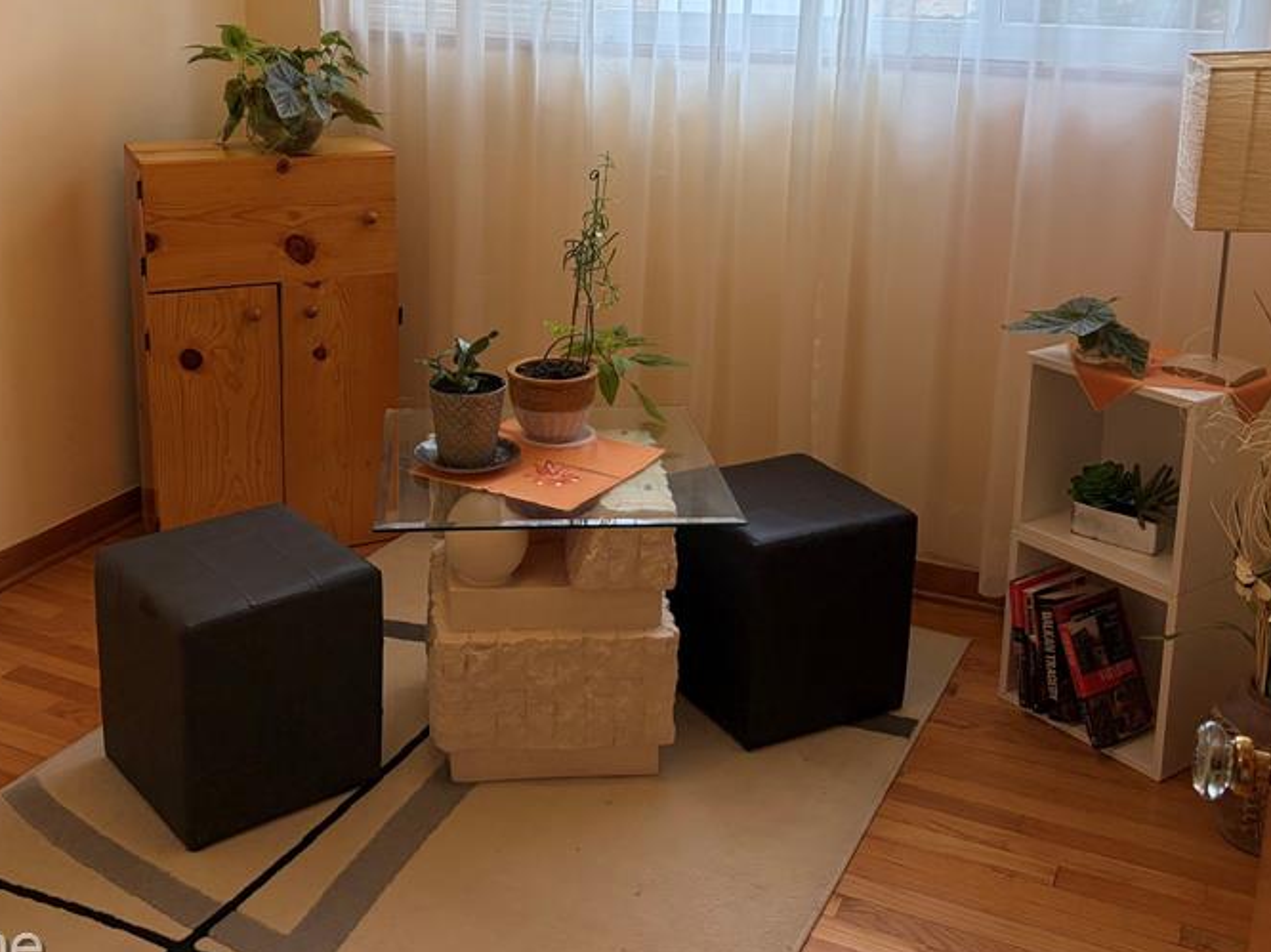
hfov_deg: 46.7
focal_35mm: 40
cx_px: 552
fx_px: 1468
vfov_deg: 35.3
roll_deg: -0.5
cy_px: 258
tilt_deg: -12.3
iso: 100
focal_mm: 5.96
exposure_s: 1/221
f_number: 1.6
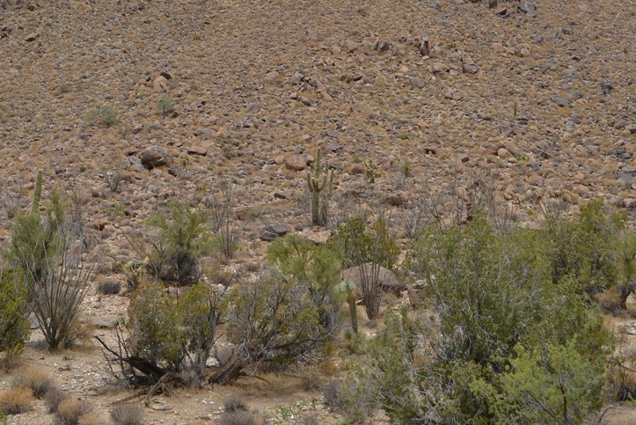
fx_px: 955
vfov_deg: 24.9
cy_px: 135
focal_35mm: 54
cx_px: 293
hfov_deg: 36.8
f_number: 9
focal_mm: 24
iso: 100
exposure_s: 1/320
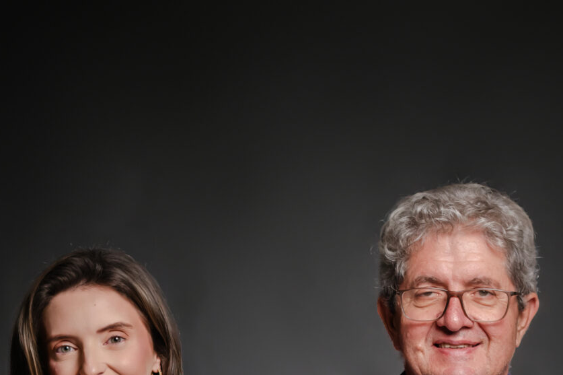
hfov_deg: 13.4
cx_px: 308
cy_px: 541
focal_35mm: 153
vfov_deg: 8.8
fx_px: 2391
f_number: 3.2
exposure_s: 1/200
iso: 100
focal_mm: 50
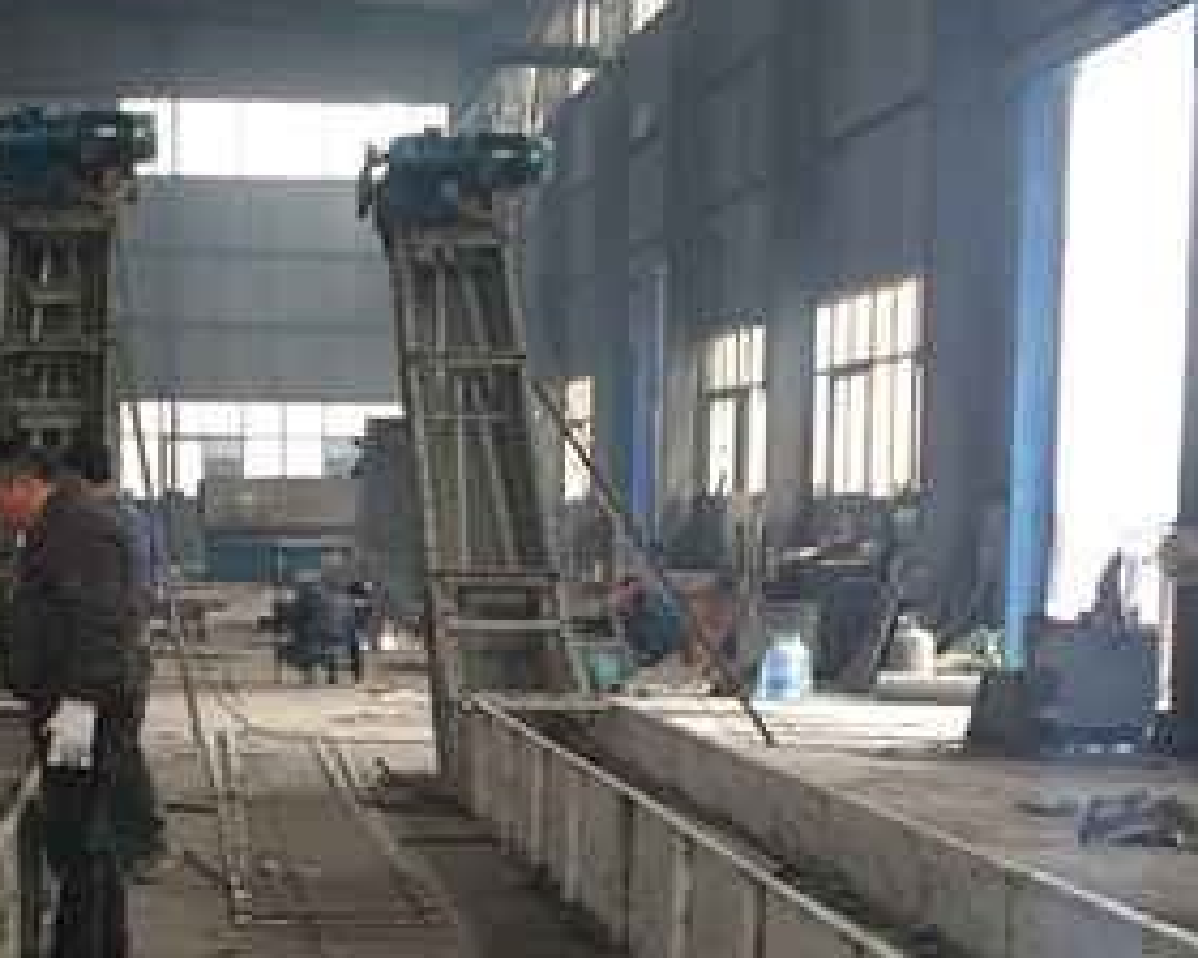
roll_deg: -0.6
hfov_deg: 23.4
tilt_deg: -4.9
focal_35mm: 81
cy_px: 701
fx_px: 2872
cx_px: 389
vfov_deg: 18.8
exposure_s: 1/33
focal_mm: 4.15
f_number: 2.2
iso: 40
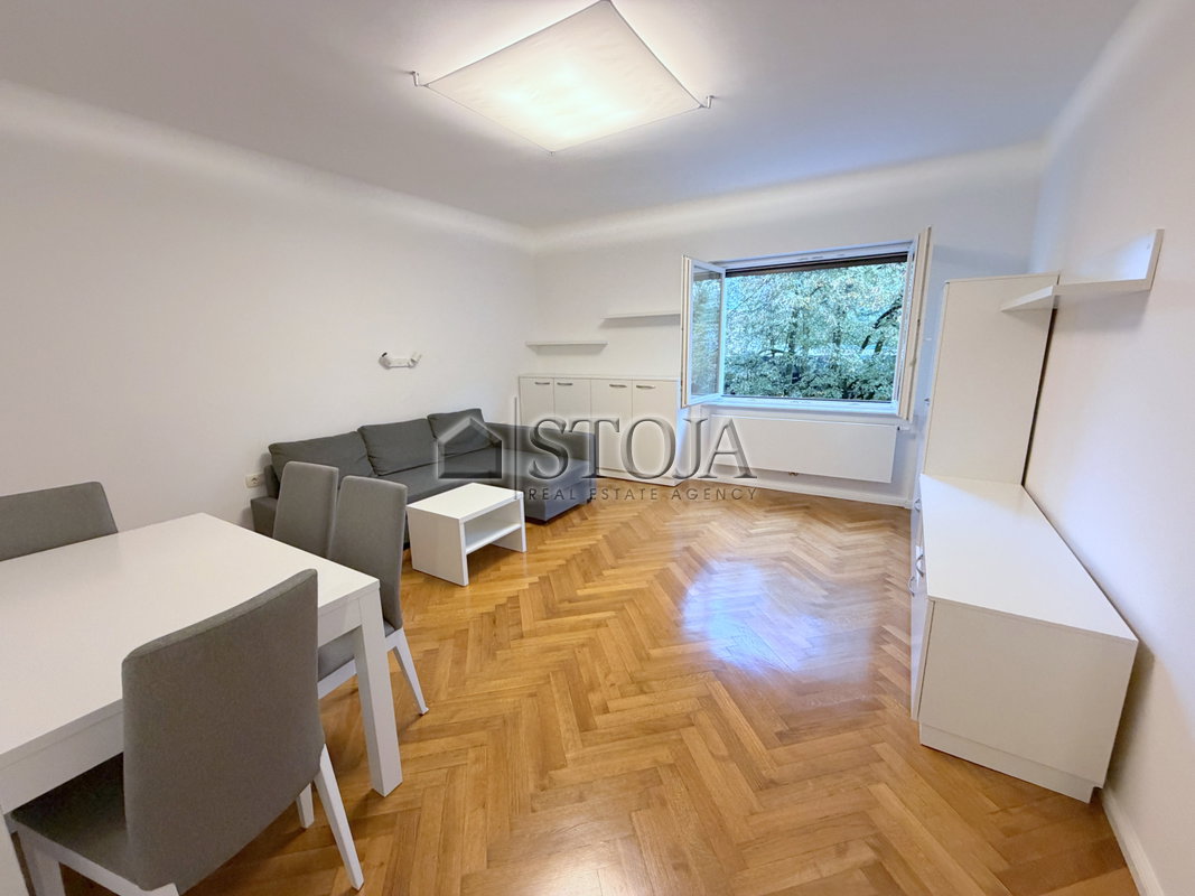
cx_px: 598
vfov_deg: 85.7
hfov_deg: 102.1
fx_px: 483
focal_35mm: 14
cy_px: 448
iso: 320
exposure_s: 1/50
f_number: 2.2
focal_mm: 2.22
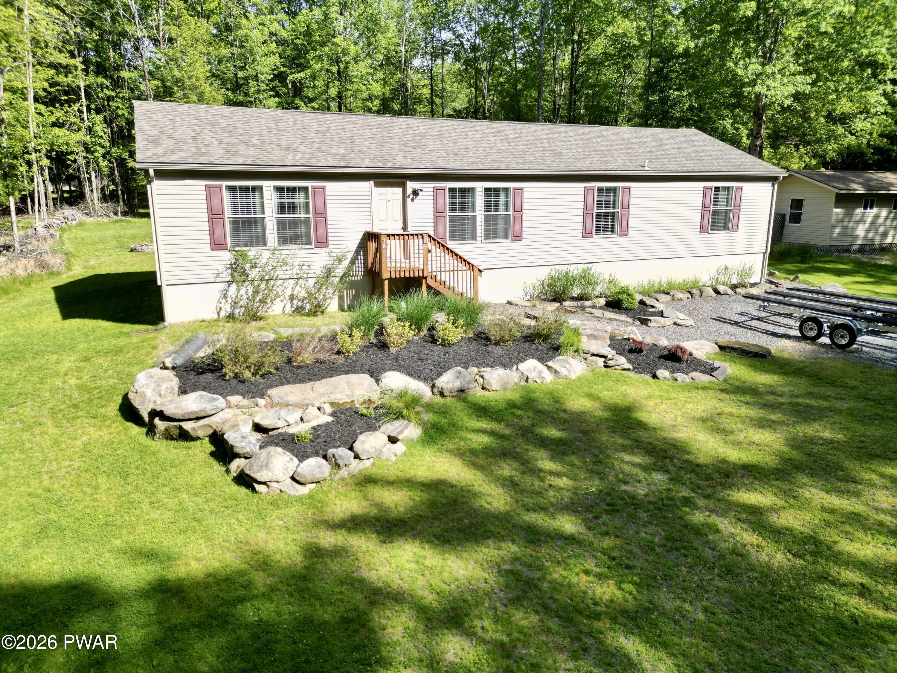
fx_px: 622
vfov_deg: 56.8
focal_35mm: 24
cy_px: 336
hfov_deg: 71.6
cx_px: 448
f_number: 1.7
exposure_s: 1/1250
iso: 100
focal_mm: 6.72
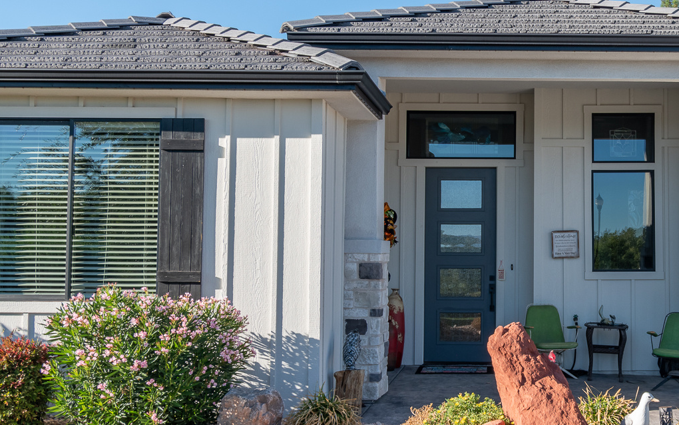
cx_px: 514
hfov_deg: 39.2
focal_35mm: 50
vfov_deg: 25.8
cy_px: 211
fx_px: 925
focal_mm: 20
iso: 100
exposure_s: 1/100
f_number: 8
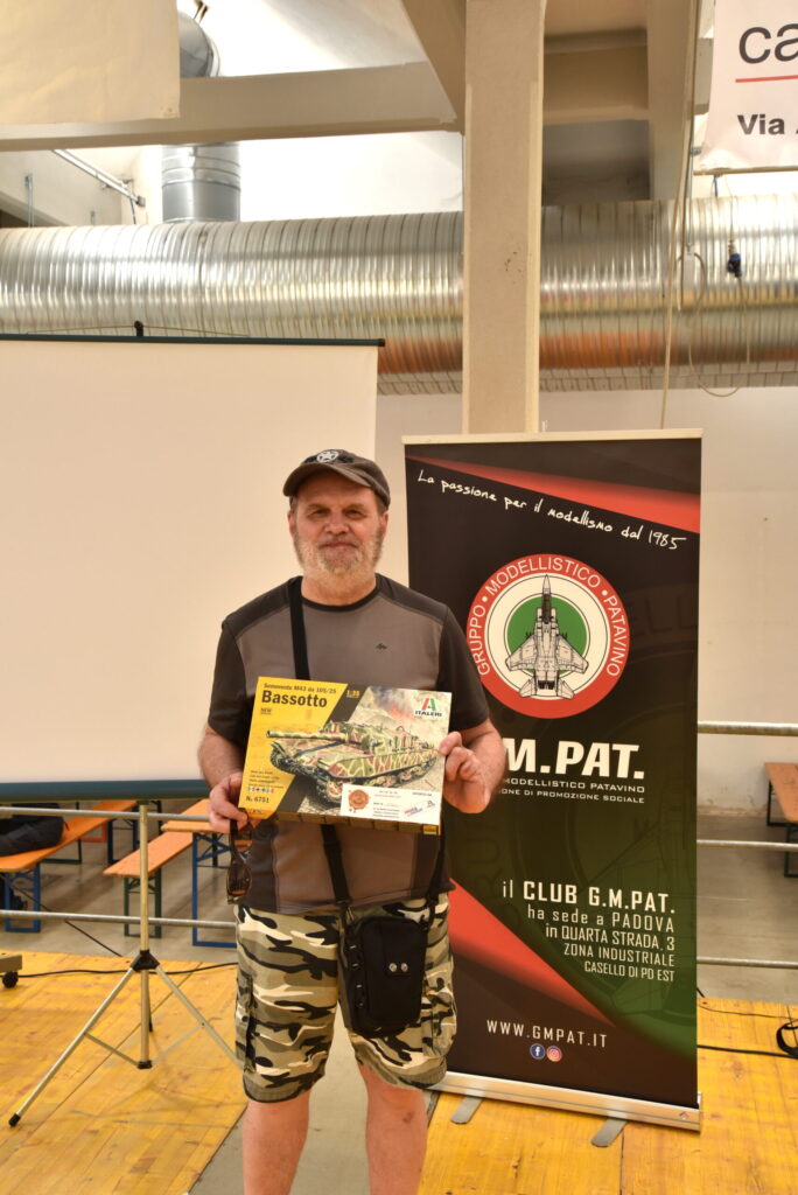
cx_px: 399
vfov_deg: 46.4
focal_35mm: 42
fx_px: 1395
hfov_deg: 31.9
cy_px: 598
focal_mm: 42
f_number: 8
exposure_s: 1/40
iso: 560
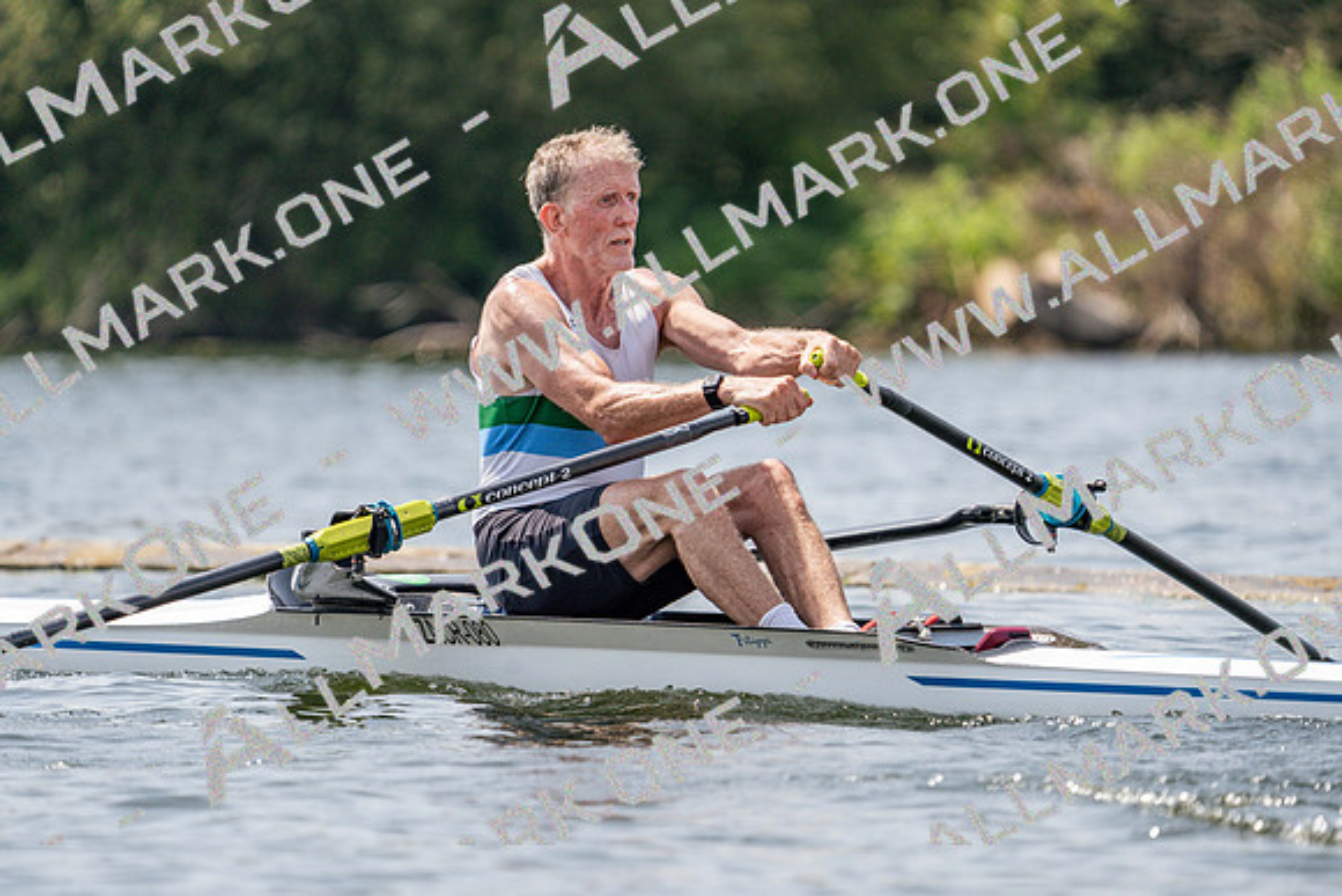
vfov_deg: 3.2
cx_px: 671
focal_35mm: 433
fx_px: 16144
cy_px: 448
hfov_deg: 4.8
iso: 250
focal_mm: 433
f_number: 6.3
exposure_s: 1/1600
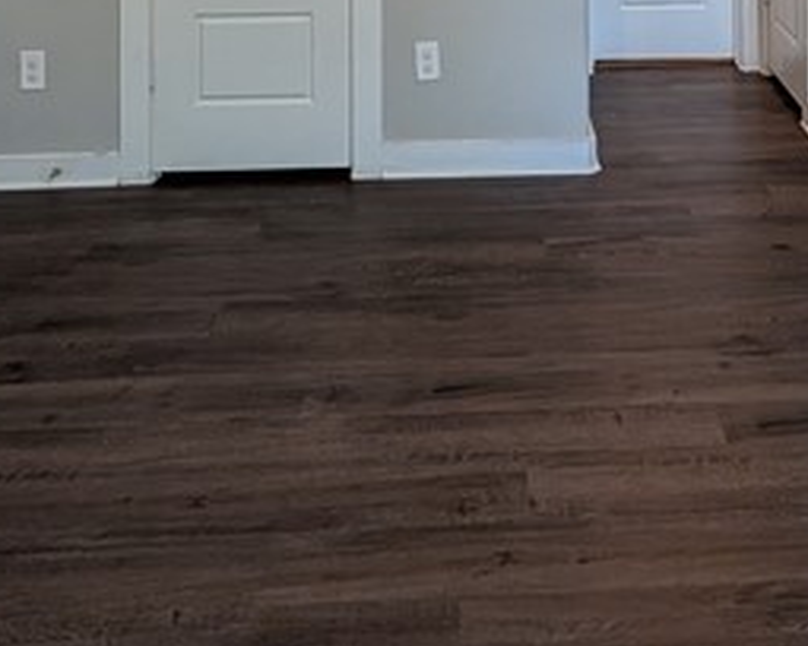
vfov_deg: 25.2
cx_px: 559
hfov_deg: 38.9
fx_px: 1124
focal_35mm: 47
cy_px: -294
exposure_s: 1/40
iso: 65
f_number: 1.7
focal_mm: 2.02
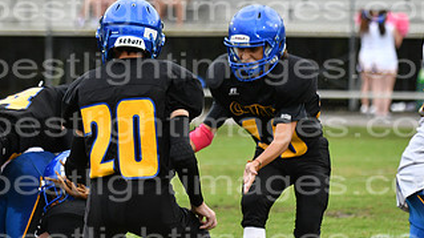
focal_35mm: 400
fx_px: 4494
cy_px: 156
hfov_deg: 5.4
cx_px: 162
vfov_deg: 3.0
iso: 800
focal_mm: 140
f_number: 3.5
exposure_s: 1/2500
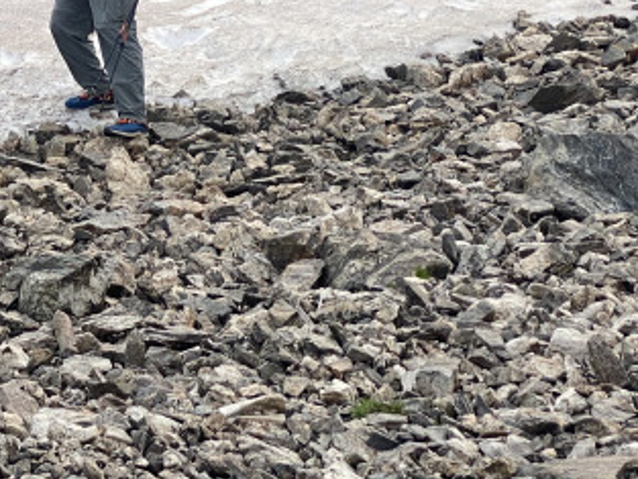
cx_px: -102
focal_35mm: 133
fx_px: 2452
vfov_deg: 11.0
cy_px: -43
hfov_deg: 14.4
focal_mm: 6
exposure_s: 1/813
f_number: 2
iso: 20
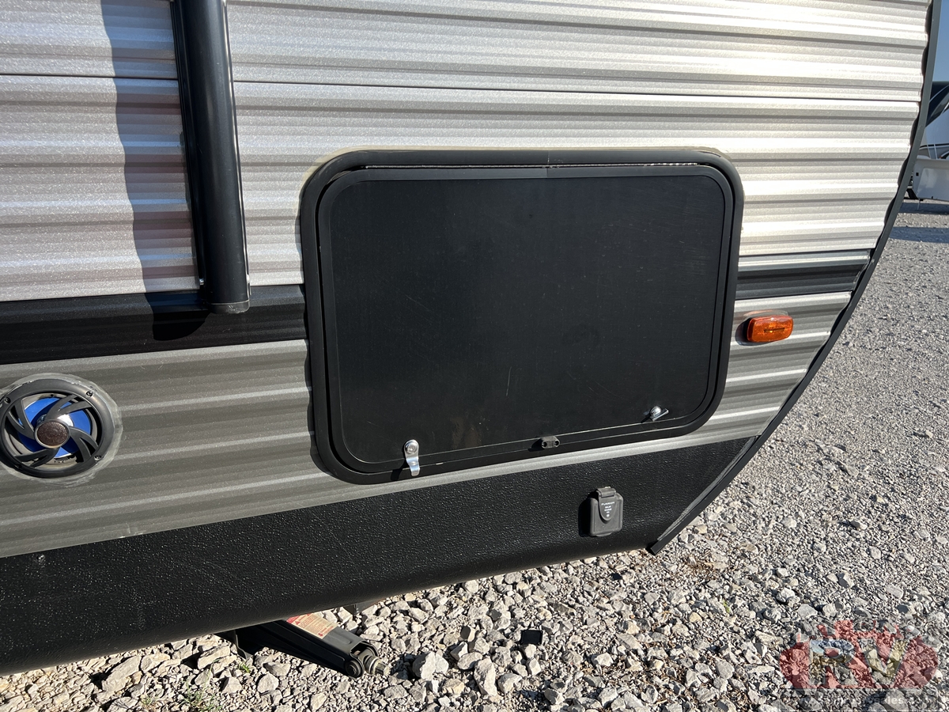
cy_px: 356
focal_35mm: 26
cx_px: 474
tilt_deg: -15.7
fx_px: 713
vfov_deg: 53.1
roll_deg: -4.4
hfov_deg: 67.3
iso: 50
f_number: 1.5
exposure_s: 1/2404
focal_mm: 5.7
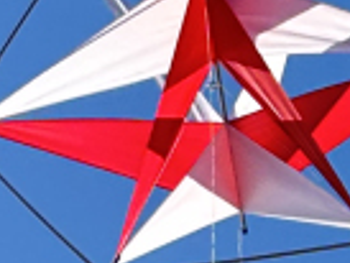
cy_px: 125
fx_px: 3076
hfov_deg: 6.5
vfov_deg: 4.9
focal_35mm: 304
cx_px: 455
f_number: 1.6
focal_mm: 5.96
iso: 32
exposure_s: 1/2710
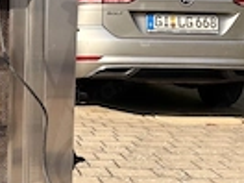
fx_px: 557
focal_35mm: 79
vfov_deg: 18.6
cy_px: 118
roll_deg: -1.3
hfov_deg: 23.6
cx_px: -6
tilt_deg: -4.1
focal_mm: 5.96
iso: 50
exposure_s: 1/1550
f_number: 1.6
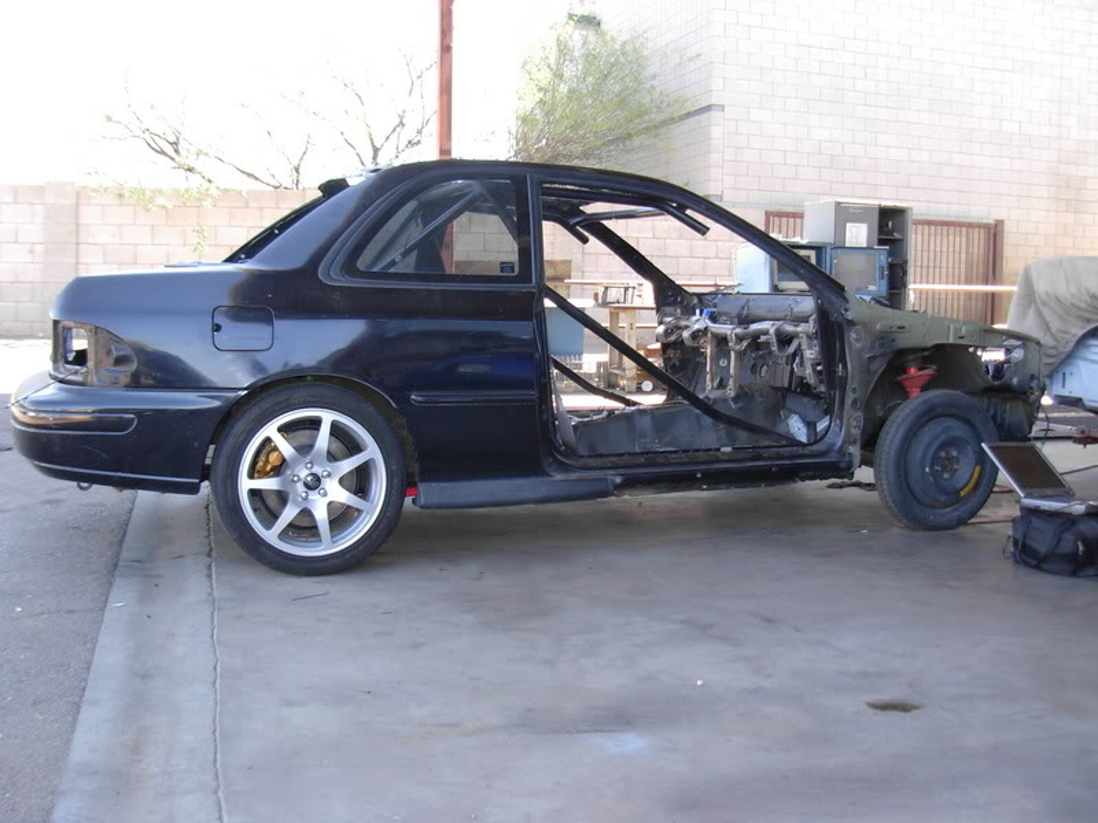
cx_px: 549
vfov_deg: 37.7
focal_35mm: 38
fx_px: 1205
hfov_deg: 49.0
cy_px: 412
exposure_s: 1/64
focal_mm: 6.3
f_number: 2.9
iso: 79
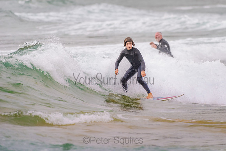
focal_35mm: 613
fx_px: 3849
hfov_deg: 3.4
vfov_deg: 2.2
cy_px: 58
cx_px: 139
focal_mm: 500
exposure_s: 1/800
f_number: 5.6
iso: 360
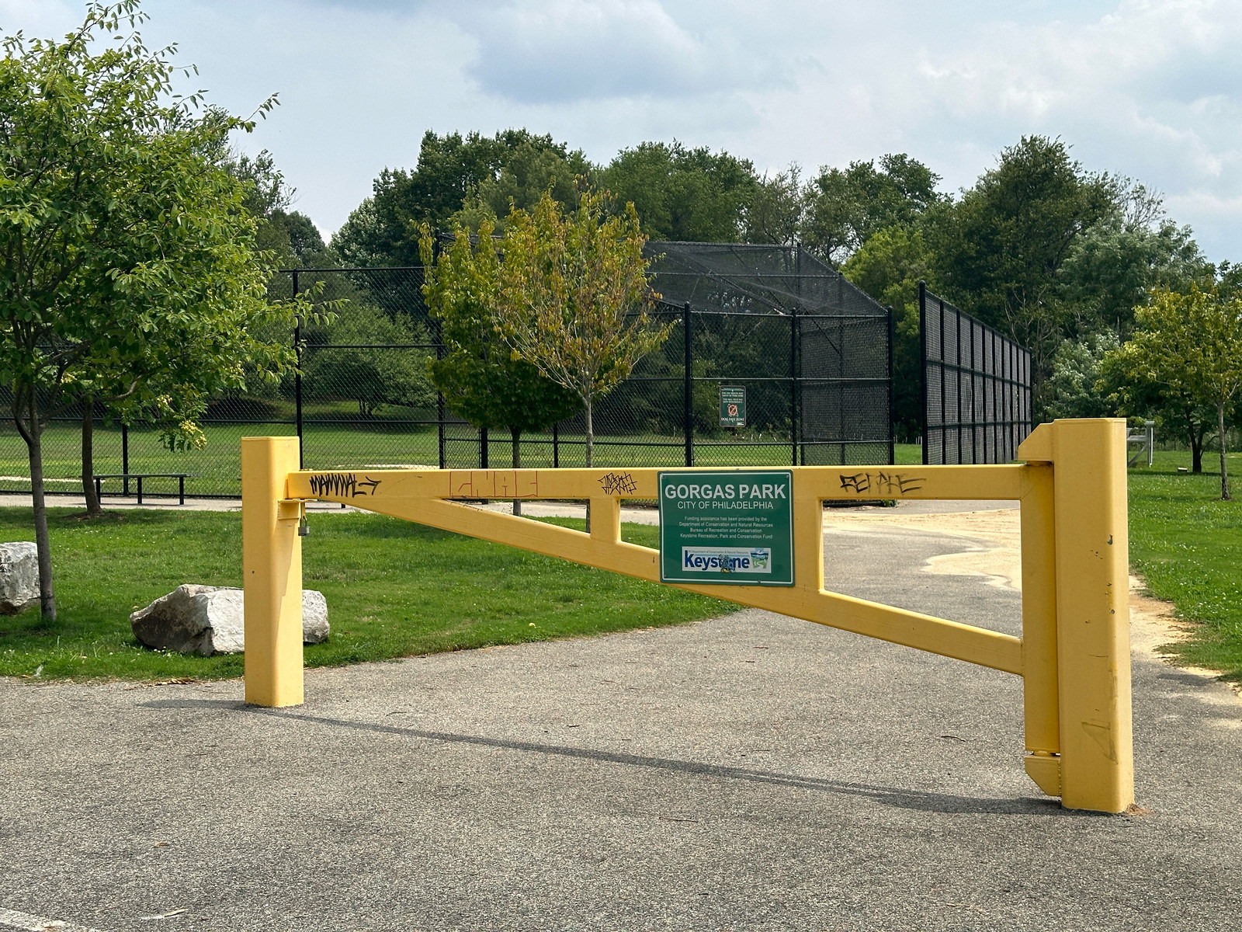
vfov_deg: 30.3
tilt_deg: -0.7
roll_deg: +0.6
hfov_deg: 39.7
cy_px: 466
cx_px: 621
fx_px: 1722
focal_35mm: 48
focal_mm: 6.86
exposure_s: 1/4785
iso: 64
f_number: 1.78
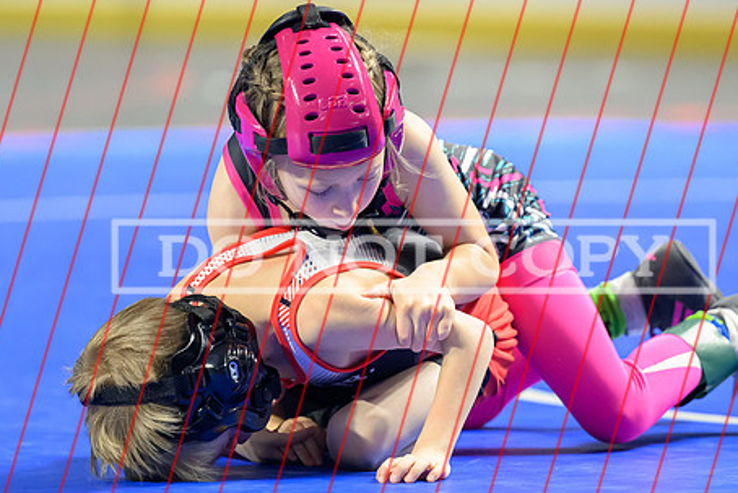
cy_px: 276
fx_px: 6787
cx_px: 462
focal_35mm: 331
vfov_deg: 4.2
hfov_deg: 6.2
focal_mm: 180
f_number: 2.8
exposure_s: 1/800
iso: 5600
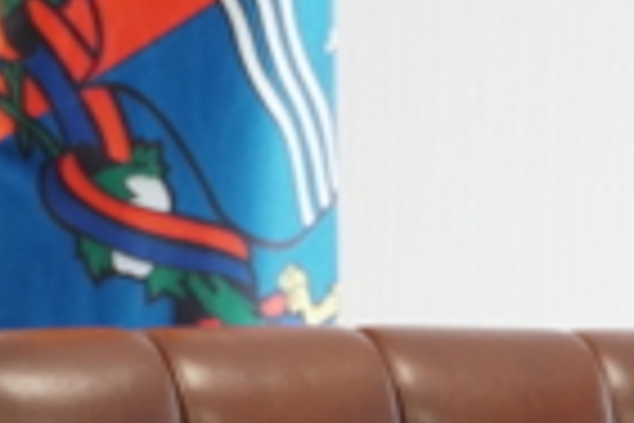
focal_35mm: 391
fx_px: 6879
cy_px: 922
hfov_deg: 5.3
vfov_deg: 3.5
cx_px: 625
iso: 800
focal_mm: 49
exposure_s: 1/80
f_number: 5
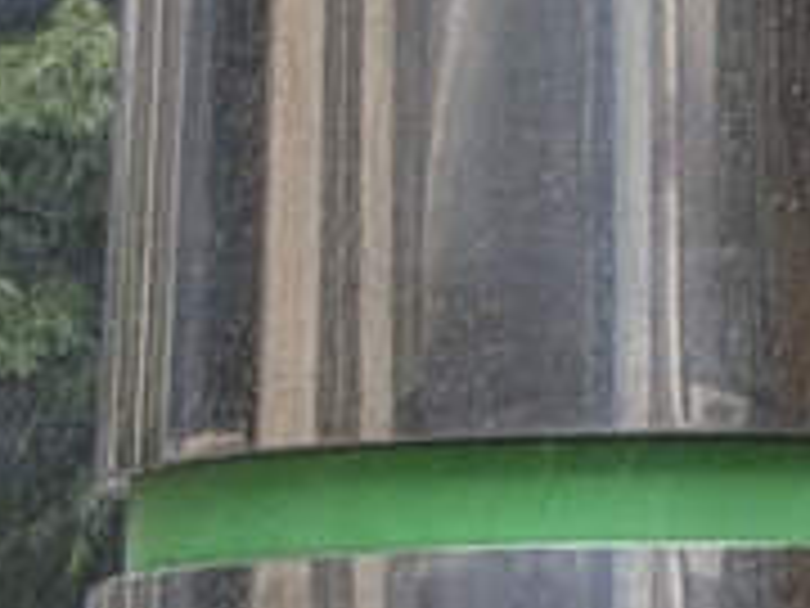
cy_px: 2108
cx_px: -2178
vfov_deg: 1.7
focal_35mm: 894
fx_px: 20919
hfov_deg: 2.2
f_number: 2.9
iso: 125
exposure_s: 1/120
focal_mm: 18.6
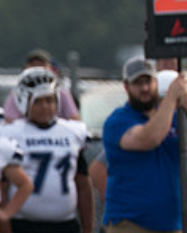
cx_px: -312
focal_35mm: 1469
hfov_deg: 1.1
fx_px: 10142
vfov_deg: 1.3
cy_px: 217
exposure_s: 1/1000
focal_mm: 200
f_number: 2.8
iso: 125
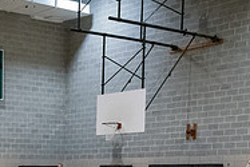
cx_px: -39
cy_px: 249
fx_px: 598
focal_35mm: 86
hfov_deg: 22.1
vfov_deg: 14.8
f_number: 3.5
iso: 8000
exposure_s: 1/320
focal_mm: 24
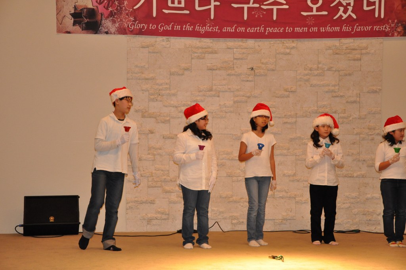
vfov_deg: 15.7
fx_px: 980
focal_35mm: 87
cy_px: 135
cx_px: 203
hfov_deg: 23.4
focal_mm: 58
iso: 1600
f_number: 5
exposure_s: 1/60
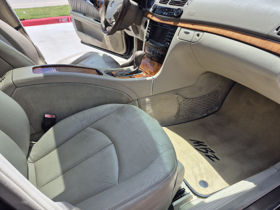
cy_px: 105
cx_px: 140
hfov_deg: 73.9
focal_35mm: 23
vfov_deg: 58.9
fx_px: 186
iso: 25
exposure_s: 1/1400
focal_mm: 5.4
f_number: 1.8
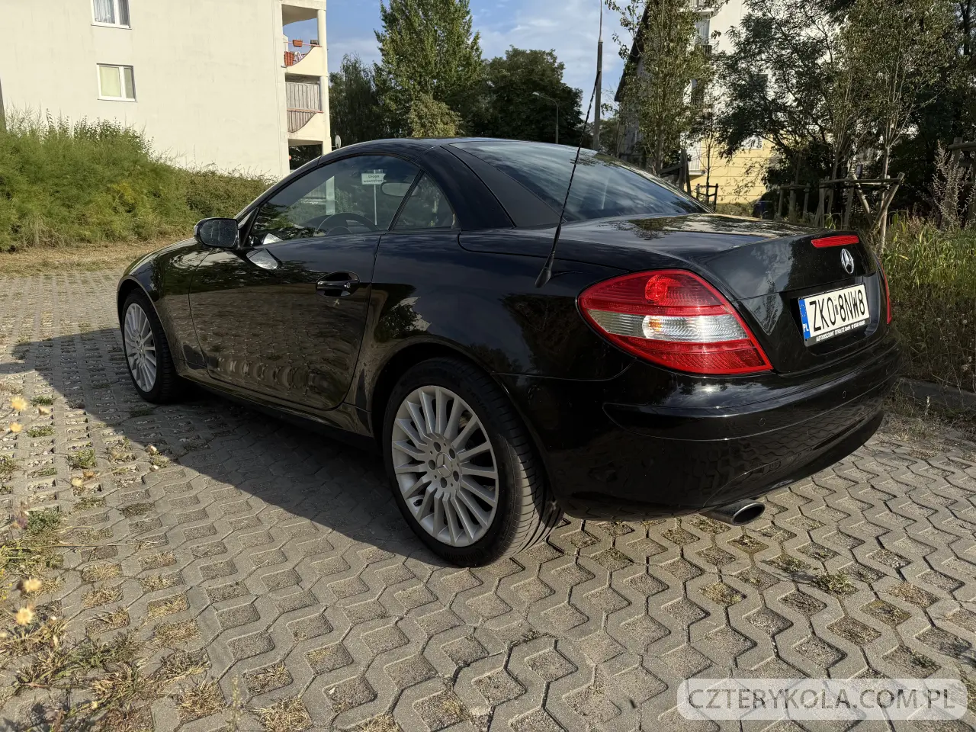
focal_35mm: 24
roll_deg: -0.4
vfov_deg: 56.8
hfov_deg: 71.6
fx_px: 677
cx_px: 488
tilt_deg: -12.0
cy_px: 366
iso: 80
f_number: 1.78
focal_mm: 6.76
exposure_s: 1/3953
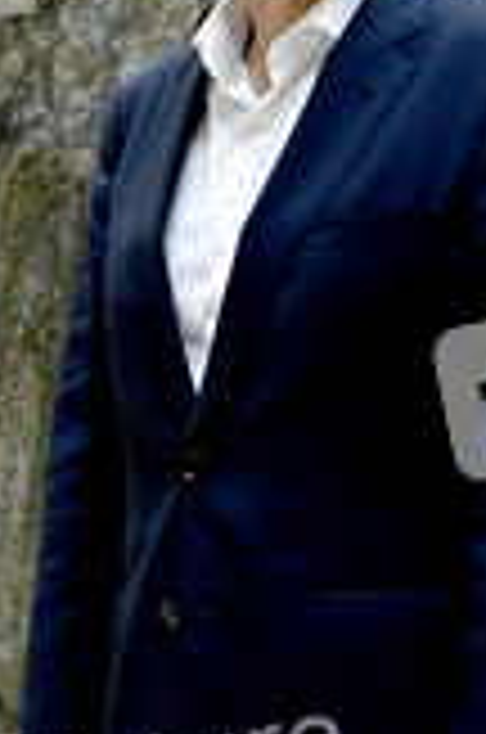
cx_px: 256
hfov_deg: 12.6
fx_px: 2196
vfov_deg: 18.8
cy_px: 149
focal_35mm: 108
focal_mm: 44
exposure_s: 1/100
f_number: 5
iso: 500
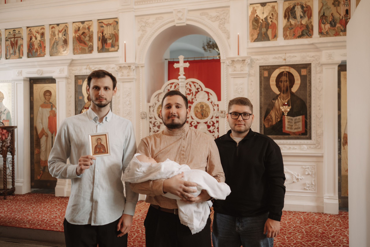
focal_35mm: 35
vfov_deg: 37.9
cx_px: 185
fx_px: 360
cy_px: 124
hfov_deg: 54.4
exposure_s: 1/250
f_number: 2.2
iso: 640
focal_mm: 35
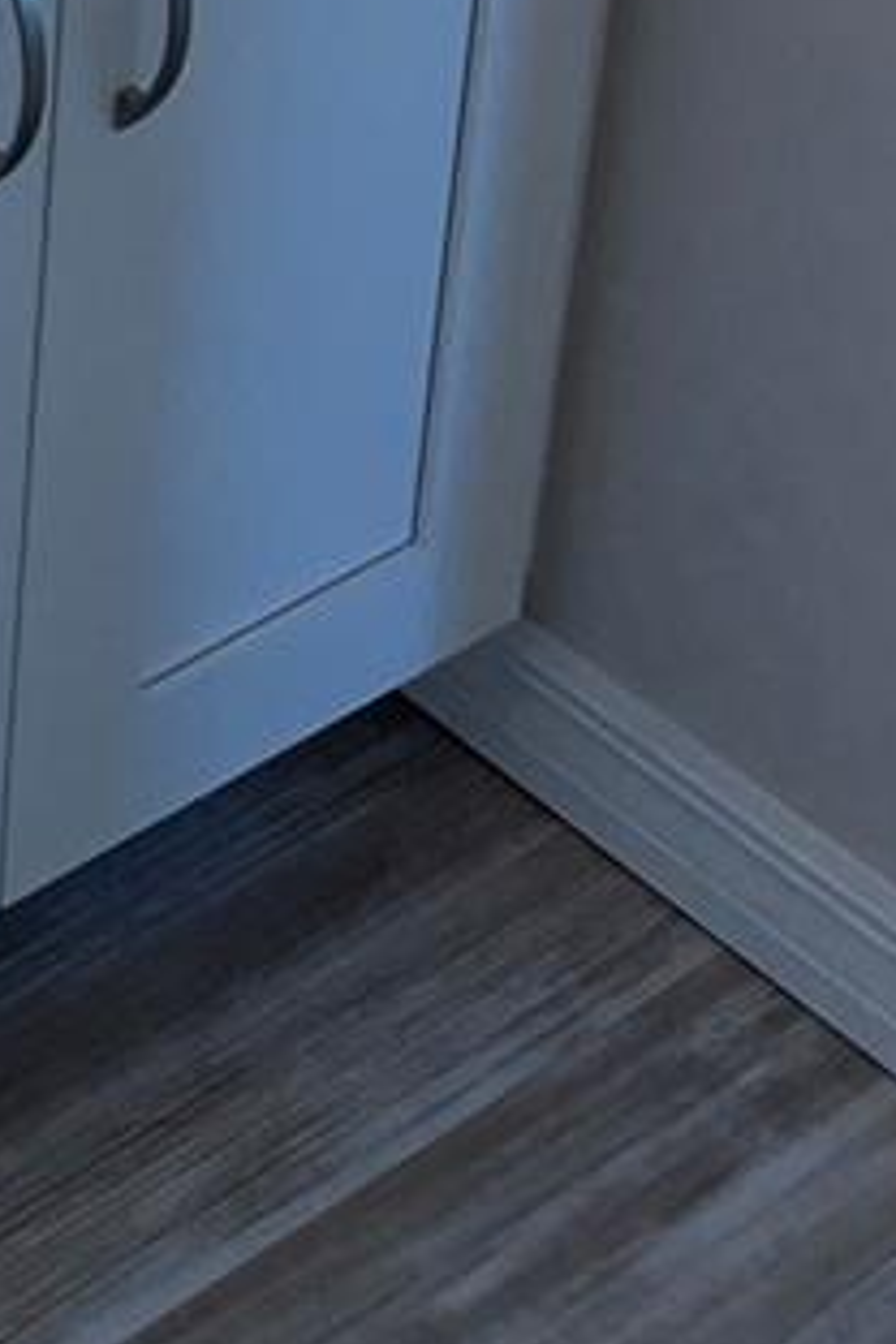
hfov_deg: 11.7
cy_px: -862
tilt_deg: -20.6
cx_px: -935
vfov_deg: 17.1
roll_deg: +1.9
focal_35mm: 104
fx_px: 3882
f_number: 1.5
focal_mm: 5.7
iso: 64
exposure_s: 1/120
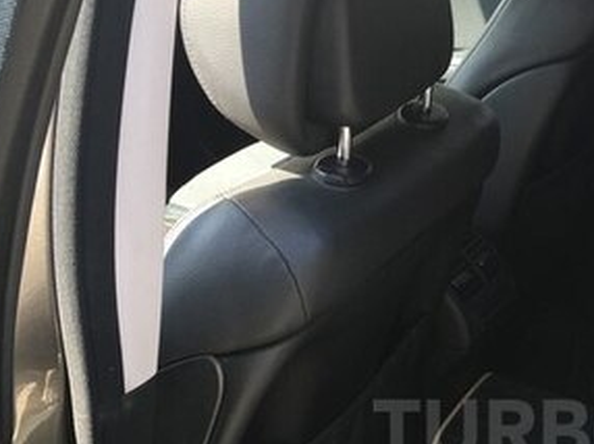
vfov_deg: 21.2
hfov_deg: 27.4
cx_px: 586
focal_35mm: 67
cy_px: 431
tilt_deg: -35.0
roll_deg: -0.9
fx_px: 1149
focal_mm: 4.15
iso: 25
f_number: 2.2
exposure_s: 1/100
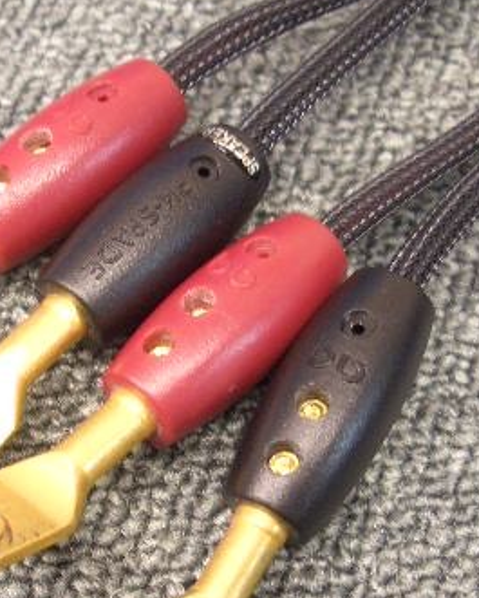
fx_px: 1169
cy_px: 412
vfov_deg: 28.5
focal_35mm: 66
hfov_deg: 23.0
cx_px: 155
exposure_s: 1/8
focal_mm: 5.8
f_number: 2.6
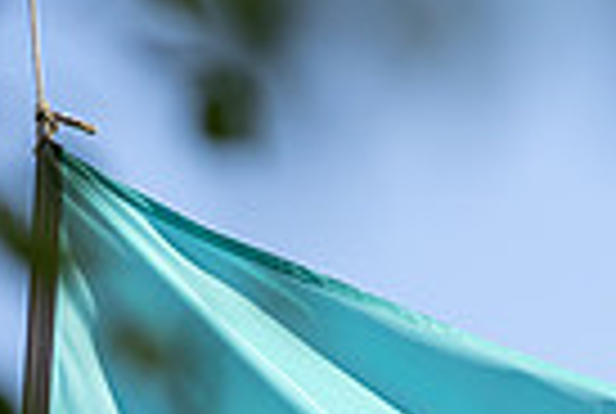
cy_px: 857
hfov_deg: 5.0
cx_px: 841
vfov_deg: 3.3
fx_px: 7031
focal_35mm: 410
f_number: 4.5
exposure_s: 1/1600
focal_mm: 97
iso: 250
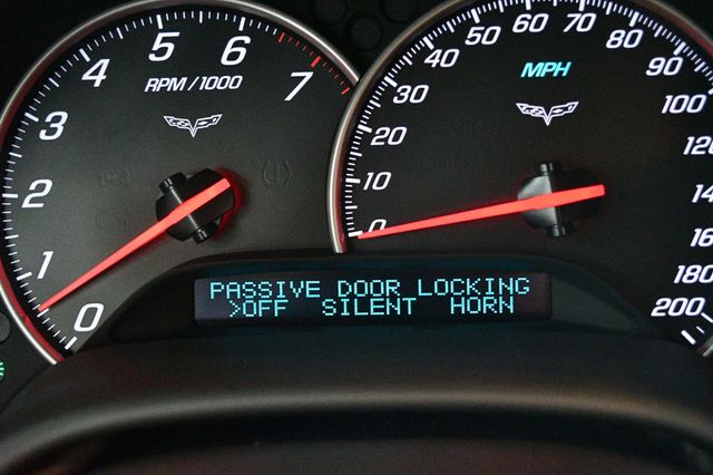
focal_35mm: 48
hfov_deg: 41.1
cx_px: 356
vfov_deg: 28.0
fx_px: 950
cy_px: 238
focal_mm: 32
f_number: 4.8
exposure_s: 1/60
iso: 11400
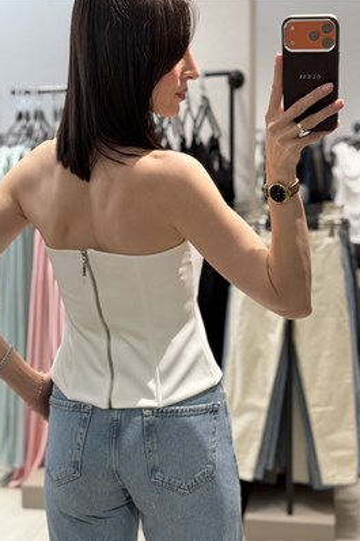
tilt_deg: -23.6
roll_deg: +3.3
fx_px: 841
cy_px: 298
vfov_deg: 35.6
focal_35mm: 56
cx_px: 175
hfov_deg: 24.2
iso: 64
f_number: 1.78
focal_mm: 6.76
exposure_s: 1/100
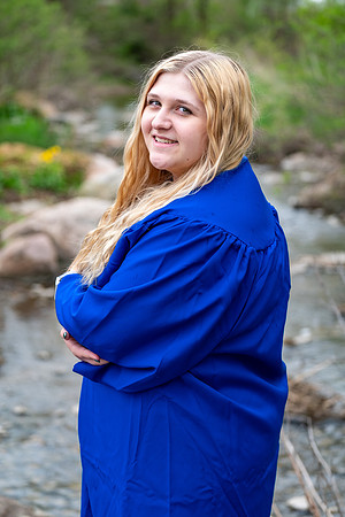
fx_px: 1366
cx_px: 172
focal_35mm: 95
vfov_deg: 21.5
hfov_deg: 14.4
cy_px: 258
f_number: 2.8
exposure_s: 1/250
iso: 250
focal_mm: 63.4
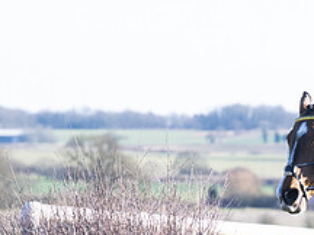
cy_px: 268
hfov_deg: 4.1
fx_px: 4418
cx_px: 294
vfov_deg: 3.1
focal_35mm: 487
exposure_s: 1/1600
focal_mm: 120
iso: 800
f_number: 4.5
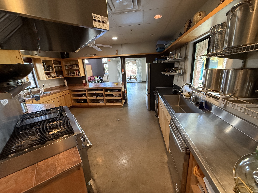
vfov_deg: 85.7
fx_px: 104
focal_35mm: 14
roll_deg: +2.5
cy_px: 96
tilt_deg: -15.0
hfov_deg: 102.1
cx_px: 129
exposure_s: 1/60
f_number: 2.2
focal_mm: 2.22
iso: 400
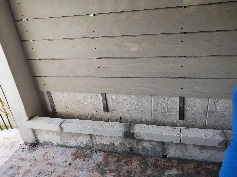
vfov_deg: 46.8
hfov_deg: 60.0
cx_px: 118
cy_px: 88
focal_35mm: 30
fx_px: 205
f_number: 1.8
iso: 78
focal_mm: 3.95
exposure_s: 1/100
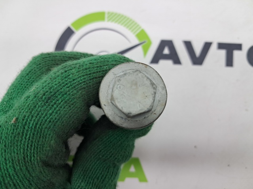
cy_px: 94
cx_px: 126
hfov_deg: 65.4
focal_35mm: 27
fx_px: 197
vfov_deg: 51.3
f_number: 1.8
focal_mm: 4
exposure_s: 1/50
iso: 50
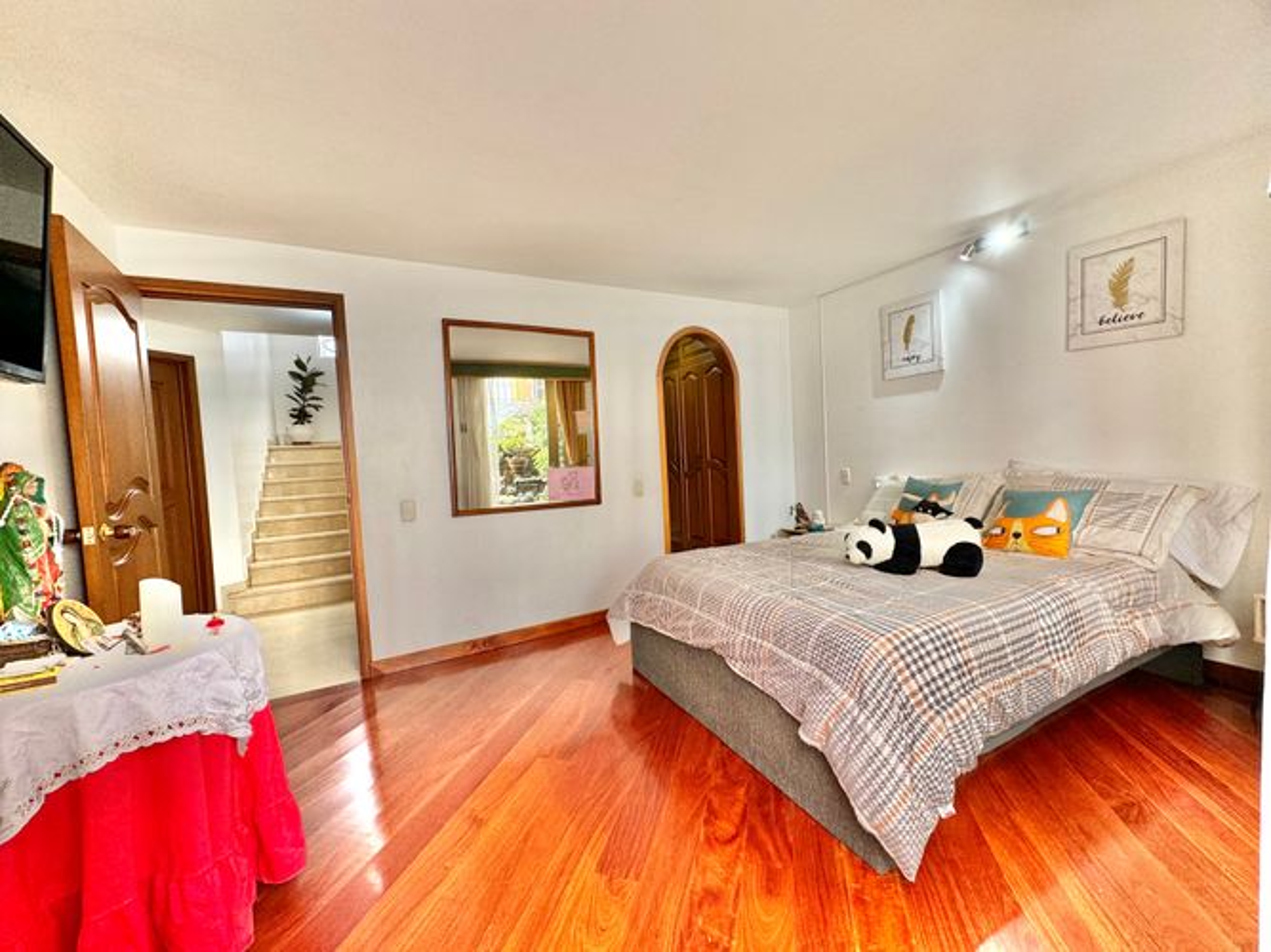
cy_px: 476
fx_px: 514
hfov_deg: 102.1
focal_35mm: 14
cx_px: 636
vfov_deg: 85.7
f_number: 2.2
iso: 125
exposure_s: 1/99
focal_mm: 2.22
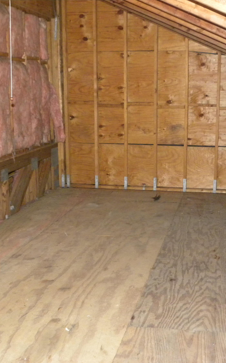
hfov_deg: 27.1
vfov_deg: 42.7
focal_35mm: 47
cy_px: 181
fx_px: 463
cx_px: 167
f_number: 2.8
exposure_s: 1/30
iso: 408
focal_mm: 5.9
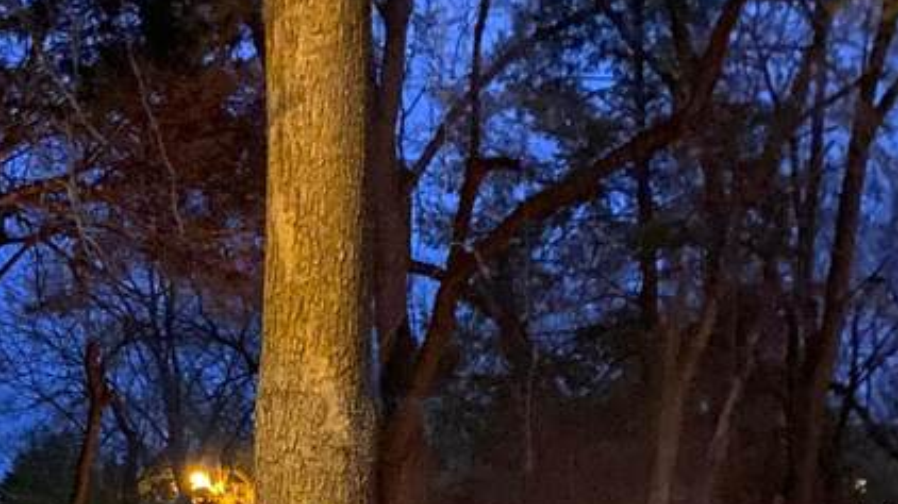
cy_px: 534
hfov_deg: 23.8
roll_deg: +1.1
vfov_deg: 13.8
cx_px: 32
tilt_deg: +0.4
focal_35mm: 86
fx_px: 2047
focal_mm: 4.25
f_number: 1.8
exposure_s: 1/2
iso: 800
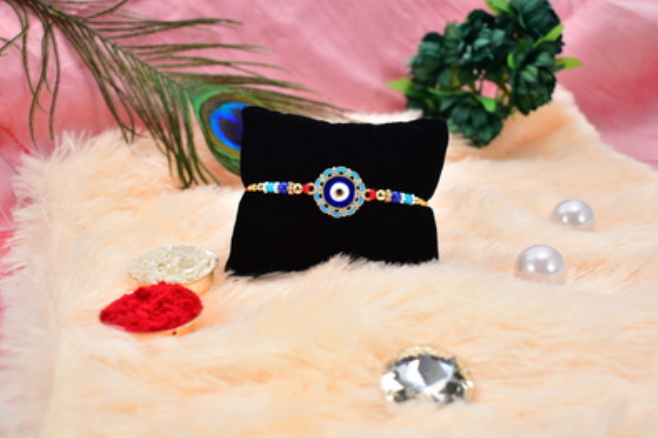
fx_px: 749
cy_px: 192
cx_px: 338
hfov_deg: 47.4
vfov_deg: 32.6
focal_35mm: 41
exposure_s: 1/125
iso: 200
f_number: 3.8
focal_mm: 24
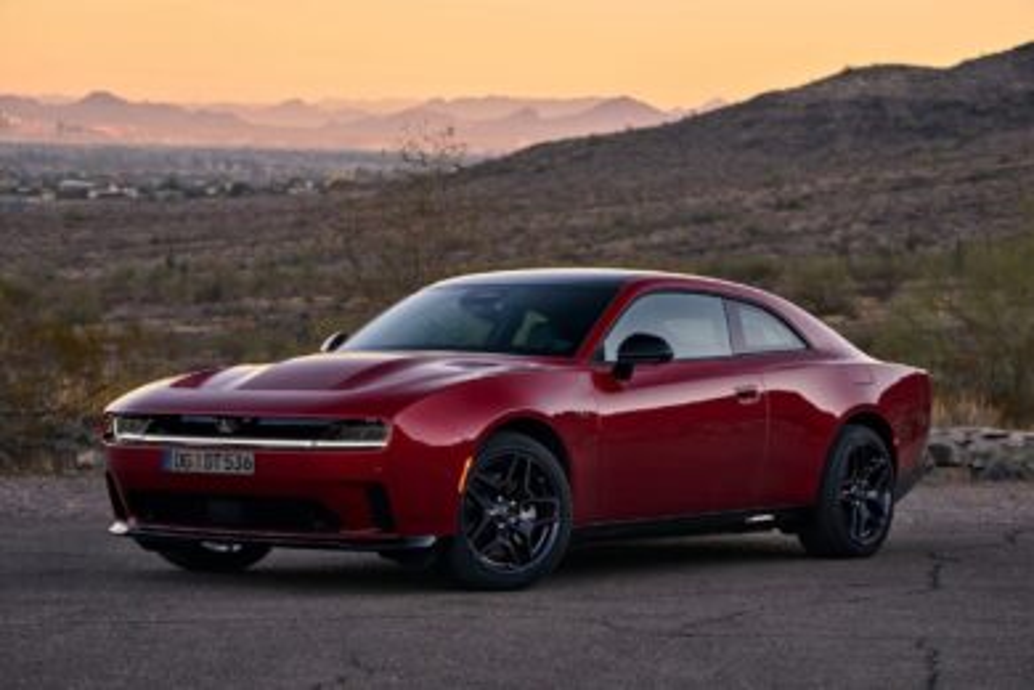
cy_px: 345
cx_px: 517
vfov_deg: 13.7
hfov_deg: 20.4
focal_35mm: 100
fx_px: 2872
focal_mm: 100
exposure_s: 1/40
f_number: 5.6
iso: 400
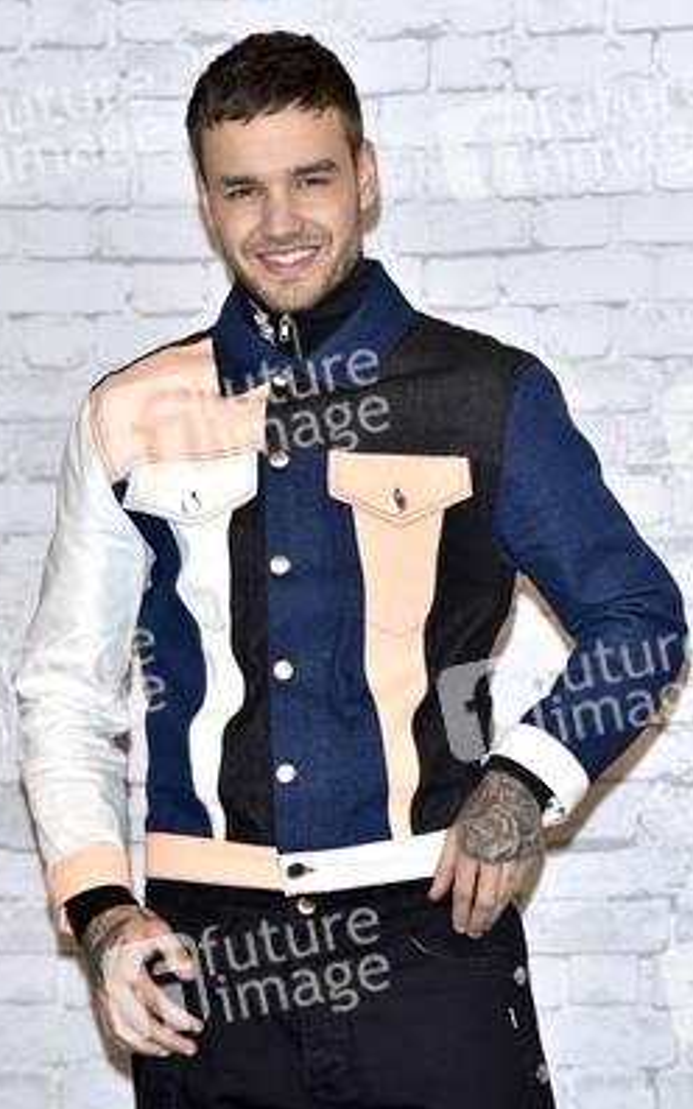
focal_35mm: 205
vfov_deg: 10.2
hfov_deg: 6.4
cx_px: 327
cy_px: 556
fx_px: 6197
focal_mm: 200
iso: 2000
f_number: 6.3
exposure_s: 1/250
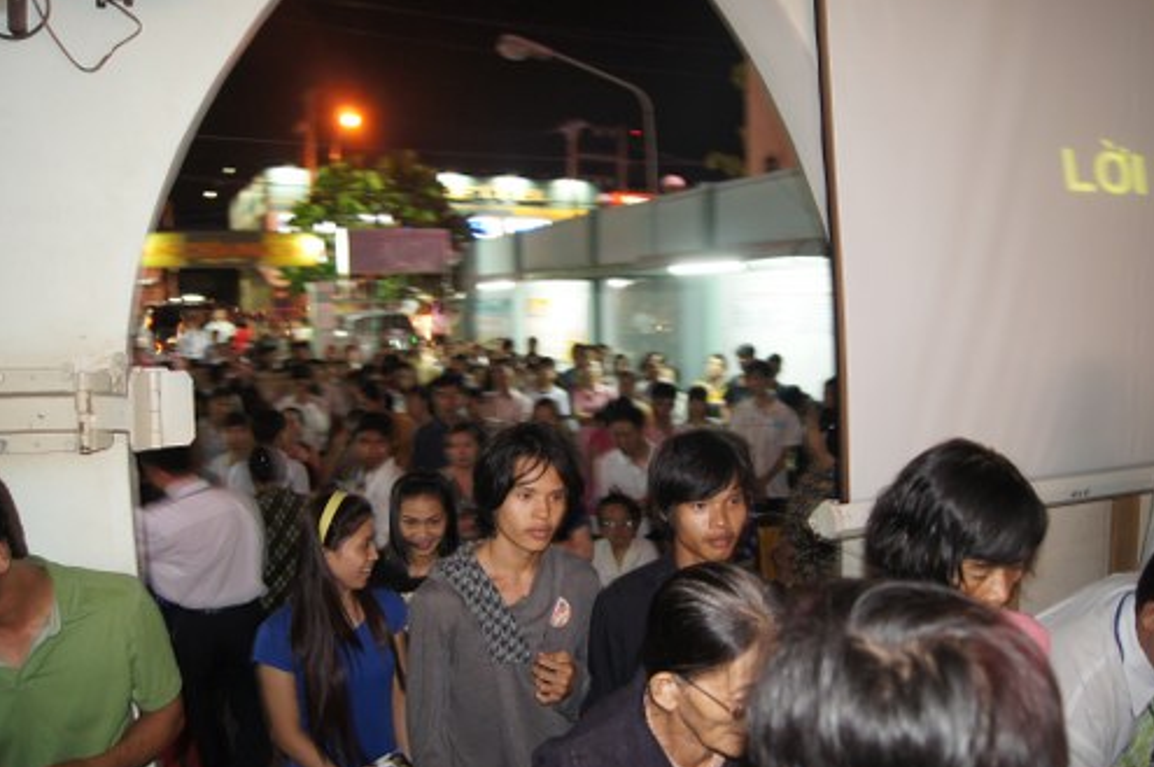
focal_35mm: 30
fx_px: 961
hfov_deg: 62.0
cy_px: 408
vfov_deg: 43.5
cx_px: 597
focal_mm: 18
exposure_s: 1/8
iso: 400
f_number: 3.5
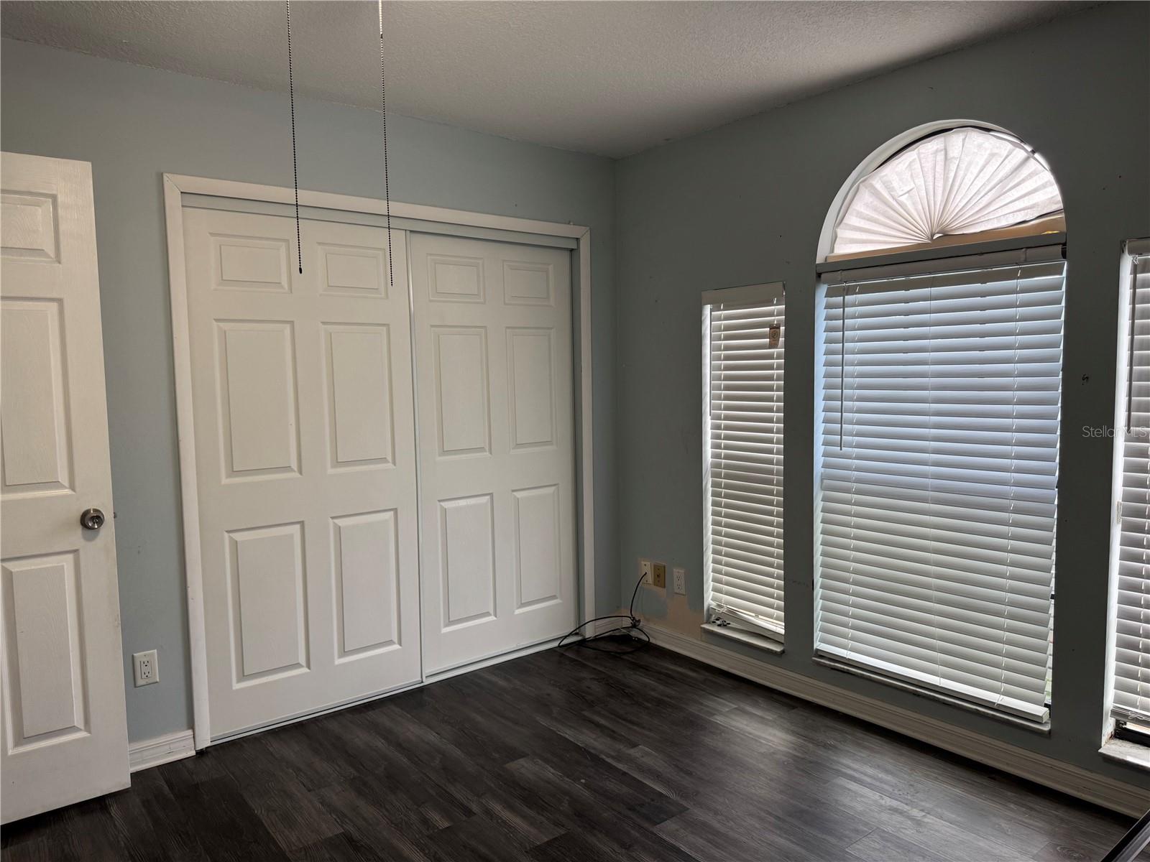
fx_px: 797
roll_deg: +1.4
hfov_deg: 71.6
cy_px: 431
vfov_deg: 56.8
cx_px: 575
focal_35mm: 24
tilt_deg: -4.6
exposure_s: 1/120
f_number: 1.78
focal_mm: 6.76
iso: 125
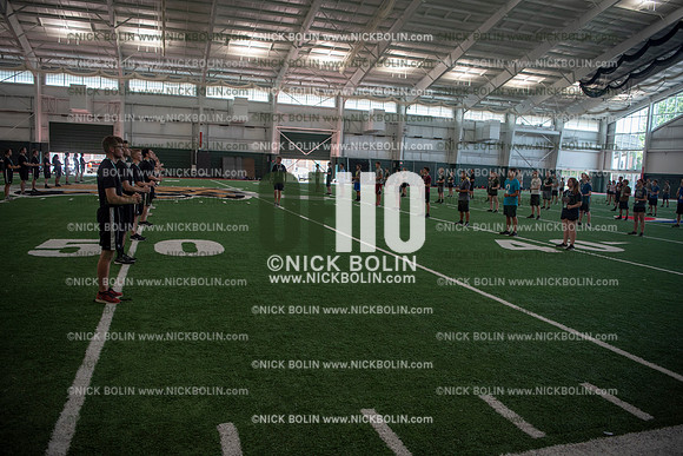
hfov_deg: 65.5
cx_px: 342
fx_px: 531
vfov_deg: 46.4
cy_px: 228
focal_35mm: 28
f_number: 2.8
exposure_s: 1/320
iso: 640
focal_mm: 28
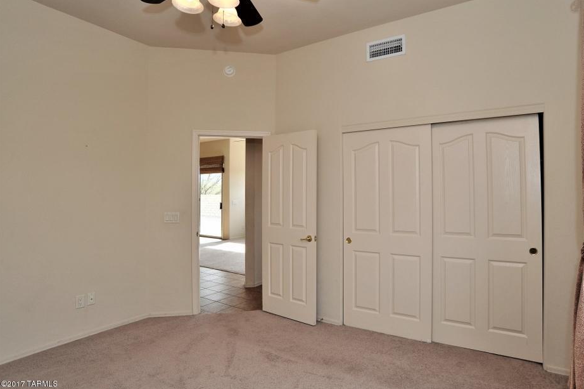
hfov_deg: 83.8
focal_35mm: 20
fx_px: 324
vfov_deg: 61.8
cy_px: 184
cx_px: 322
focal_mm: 18
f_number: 11
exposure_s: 1/80
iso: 800
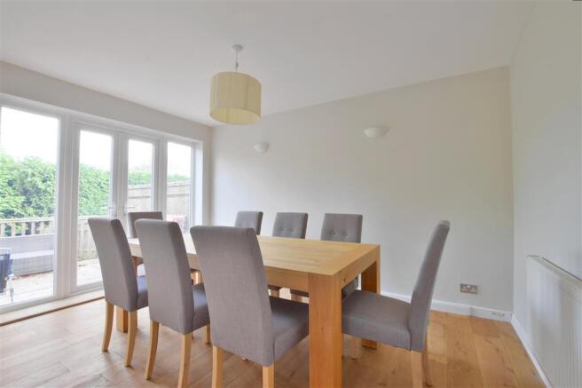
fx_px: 242
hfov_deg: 100.4
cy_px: 194
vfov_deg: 77.3
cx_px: 291
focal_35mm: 15
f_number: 11
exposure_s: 1/5
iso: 400
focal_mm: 10
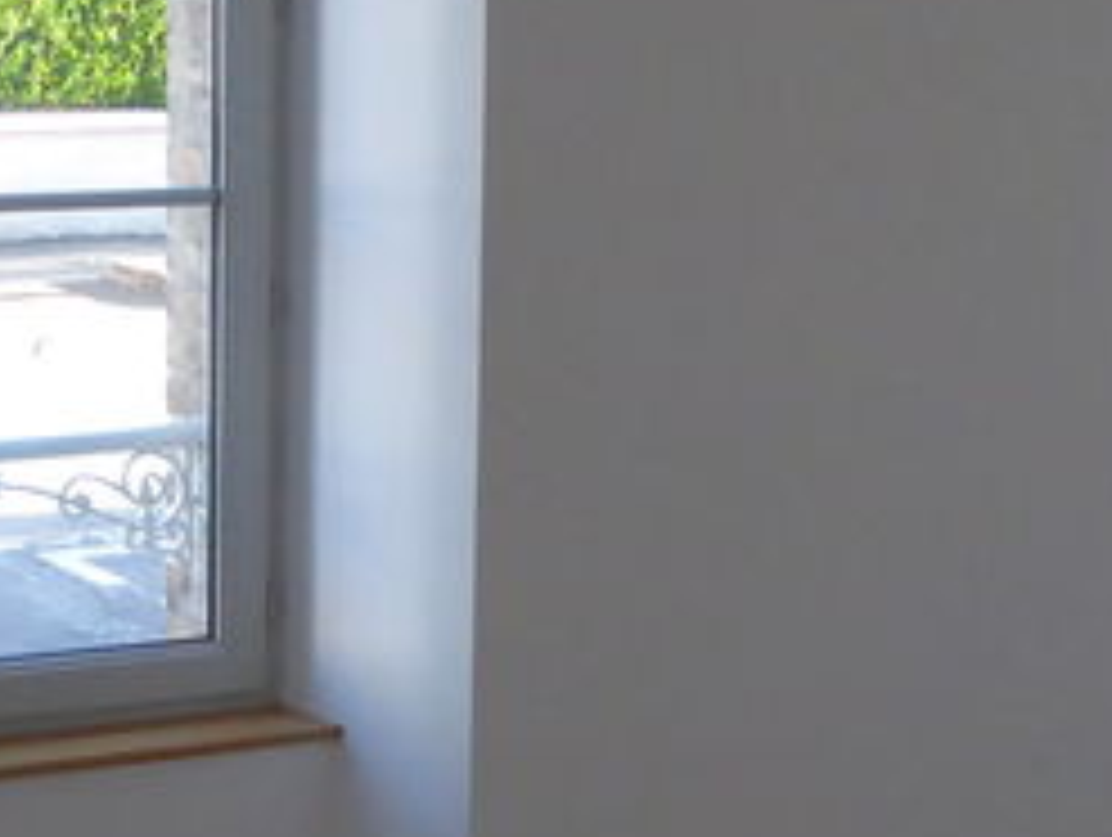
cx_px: 113
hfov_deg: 19.8
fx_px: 3121
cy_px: 468
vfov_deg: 15.3
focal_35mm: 97
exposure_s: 1/60
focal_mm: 4.3
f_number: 3.3
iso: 320
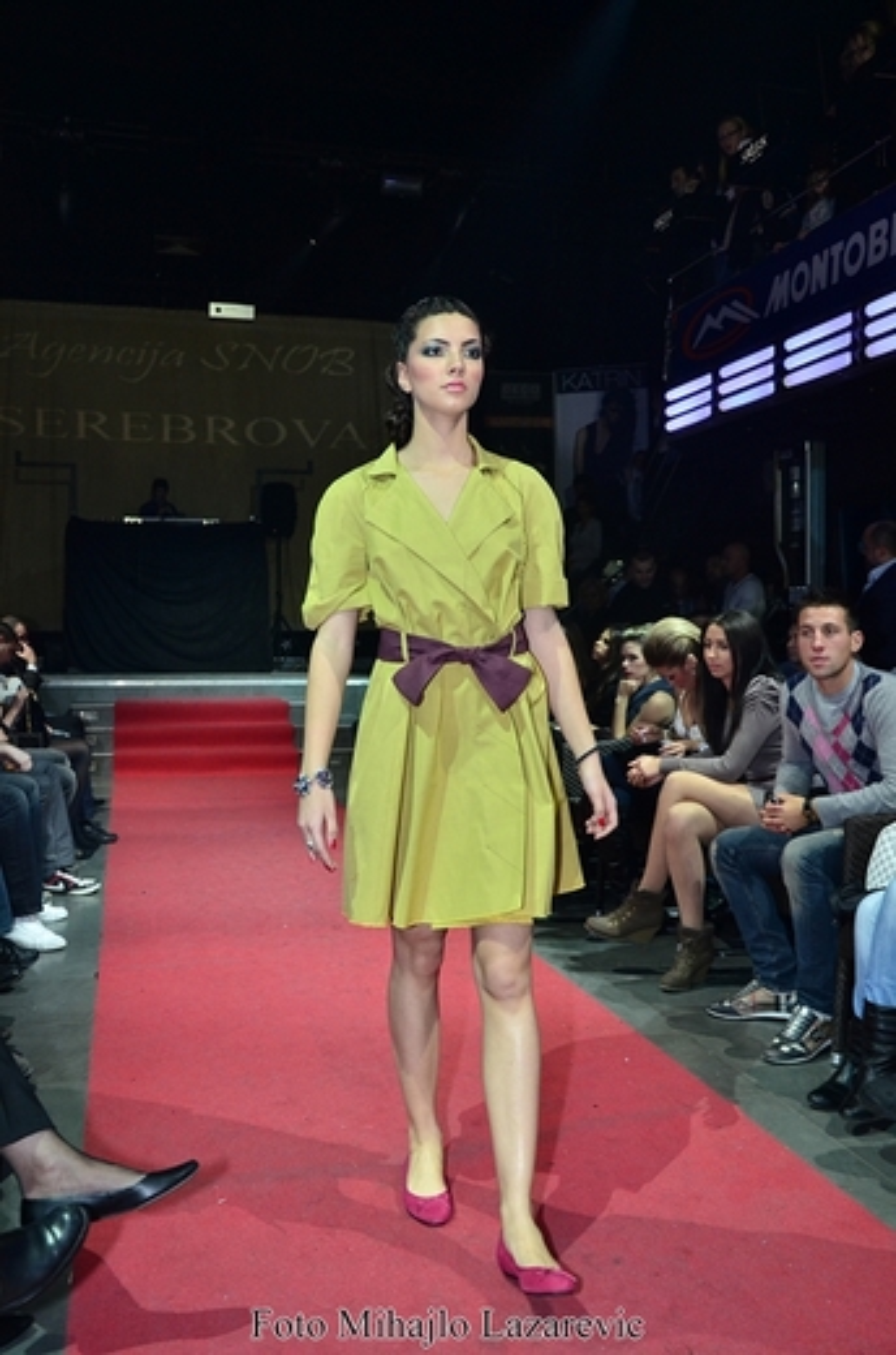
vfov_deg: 57.3
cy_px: 678
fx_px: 1239
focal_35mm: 33
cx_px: 448
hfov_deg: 39.8
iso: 800
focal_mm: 22
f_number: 5
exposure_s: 1/125
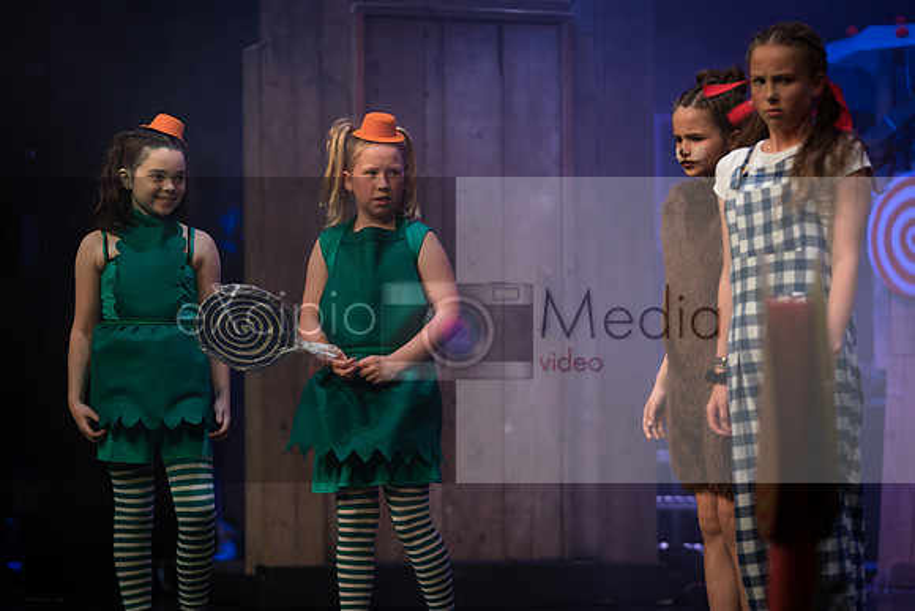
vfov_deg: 9.9
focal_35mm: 139
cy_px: 335
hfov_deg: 14.7
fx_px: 3536
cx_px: 501
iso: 640
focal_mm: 127
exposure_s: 1/80
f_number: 2.8
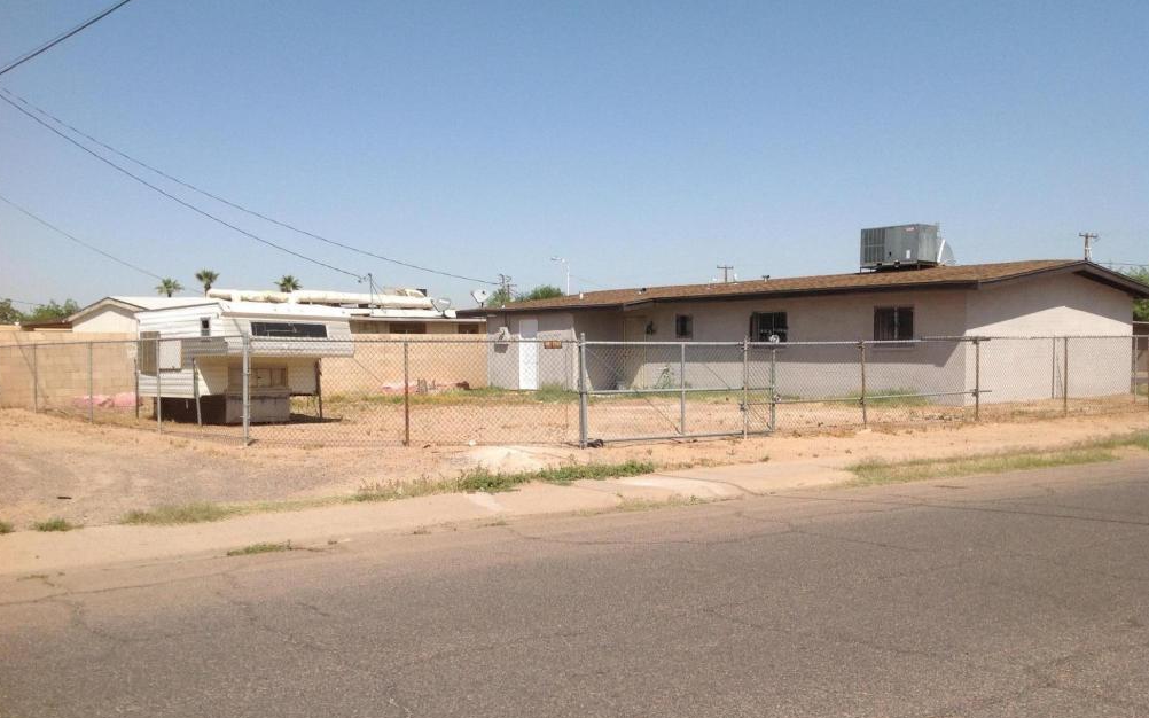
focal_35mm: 38
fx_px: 1190
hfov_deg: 51.5
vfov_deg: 33.5
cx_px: 563
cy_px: 403
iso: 50
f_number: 2.4
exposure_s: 1/3030
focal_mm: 4.28
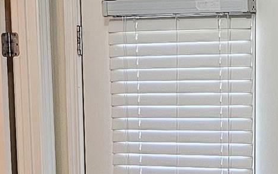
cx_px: 257
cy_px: 342
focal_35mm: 161
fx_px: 1220
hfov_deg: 12.9
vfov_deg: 7.8
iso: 500
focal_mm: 6.3
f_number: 1.7
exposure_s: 1/120
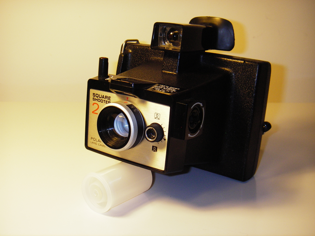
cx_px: 158
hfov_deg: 39.7
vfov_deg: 30.3
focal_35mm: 48
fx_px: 437
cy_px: 118
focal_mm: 8.1
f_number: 3.5
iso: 80
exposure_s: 1/40
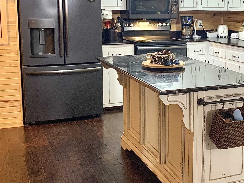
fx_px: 381
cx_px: 179
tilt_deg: -10.4
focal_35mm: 54
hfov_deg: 34.9
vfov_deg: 27.0
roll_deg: -0.6
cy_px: 76
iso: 400
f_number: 1.8
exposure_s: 1/60
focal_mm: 4.25
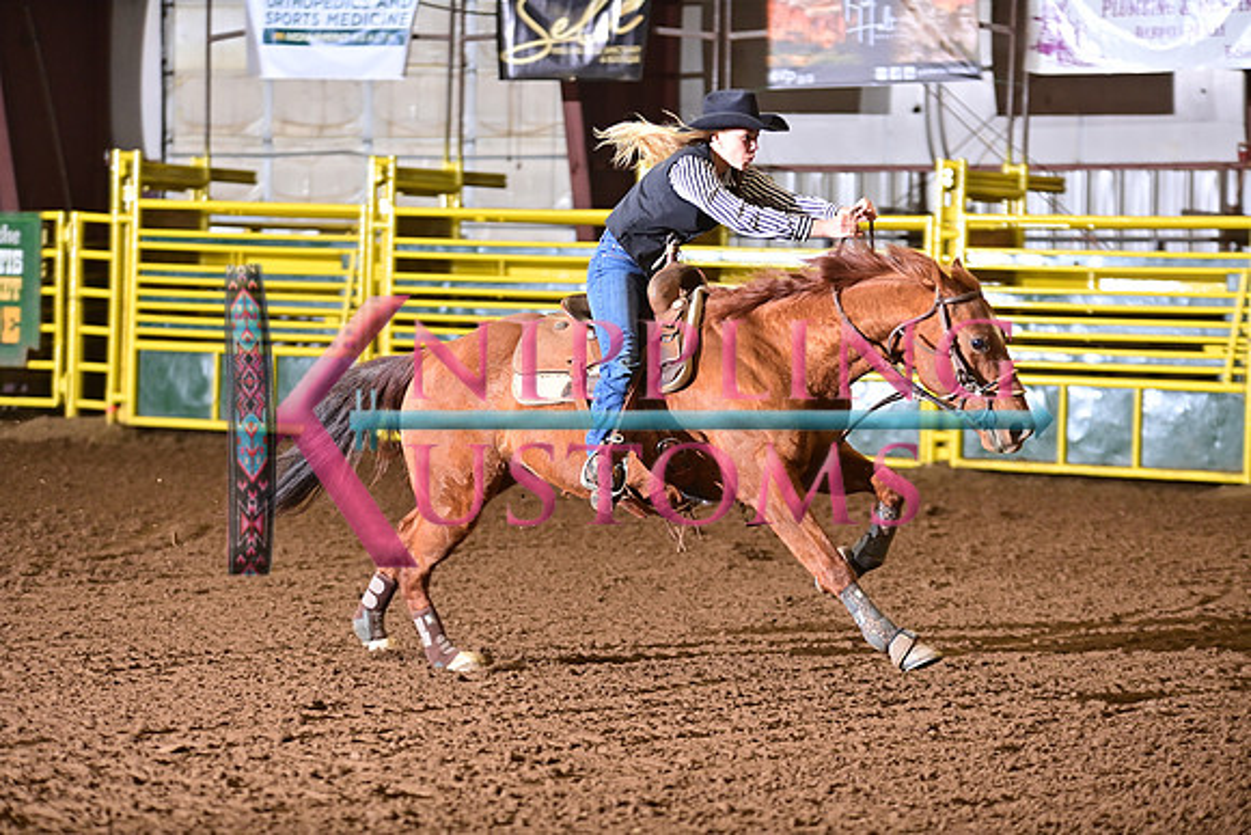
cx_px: 626
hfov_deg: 14.7
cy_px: 418
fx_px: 4866
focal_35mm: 140
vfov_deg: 9.8
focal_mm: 140
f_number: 3.2
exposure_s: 1/250
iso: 1600
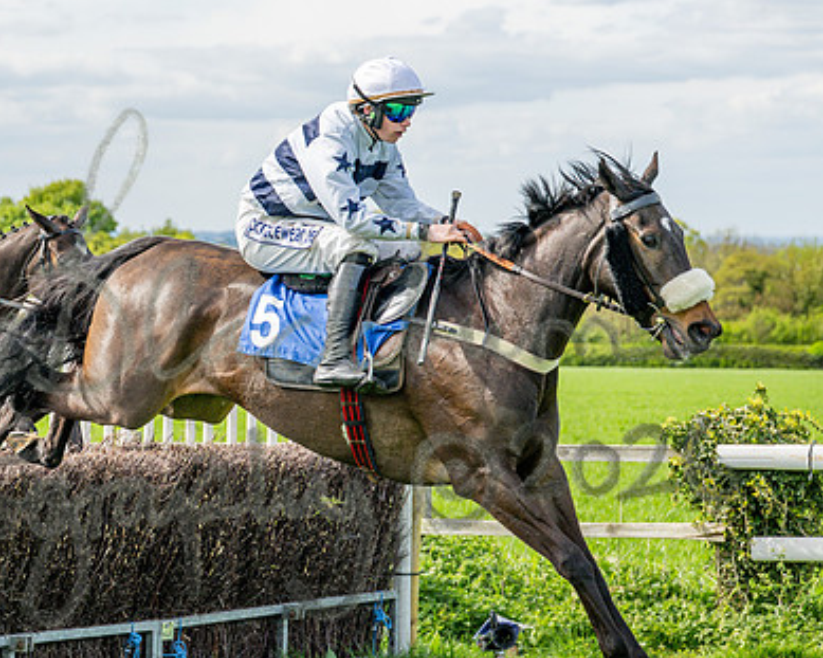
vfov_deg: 10.9
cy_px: 339
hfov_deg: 13.5
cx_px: 180
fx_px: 3458
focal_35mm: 142
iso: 200
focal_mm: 70
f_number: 4
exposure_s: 1/1600
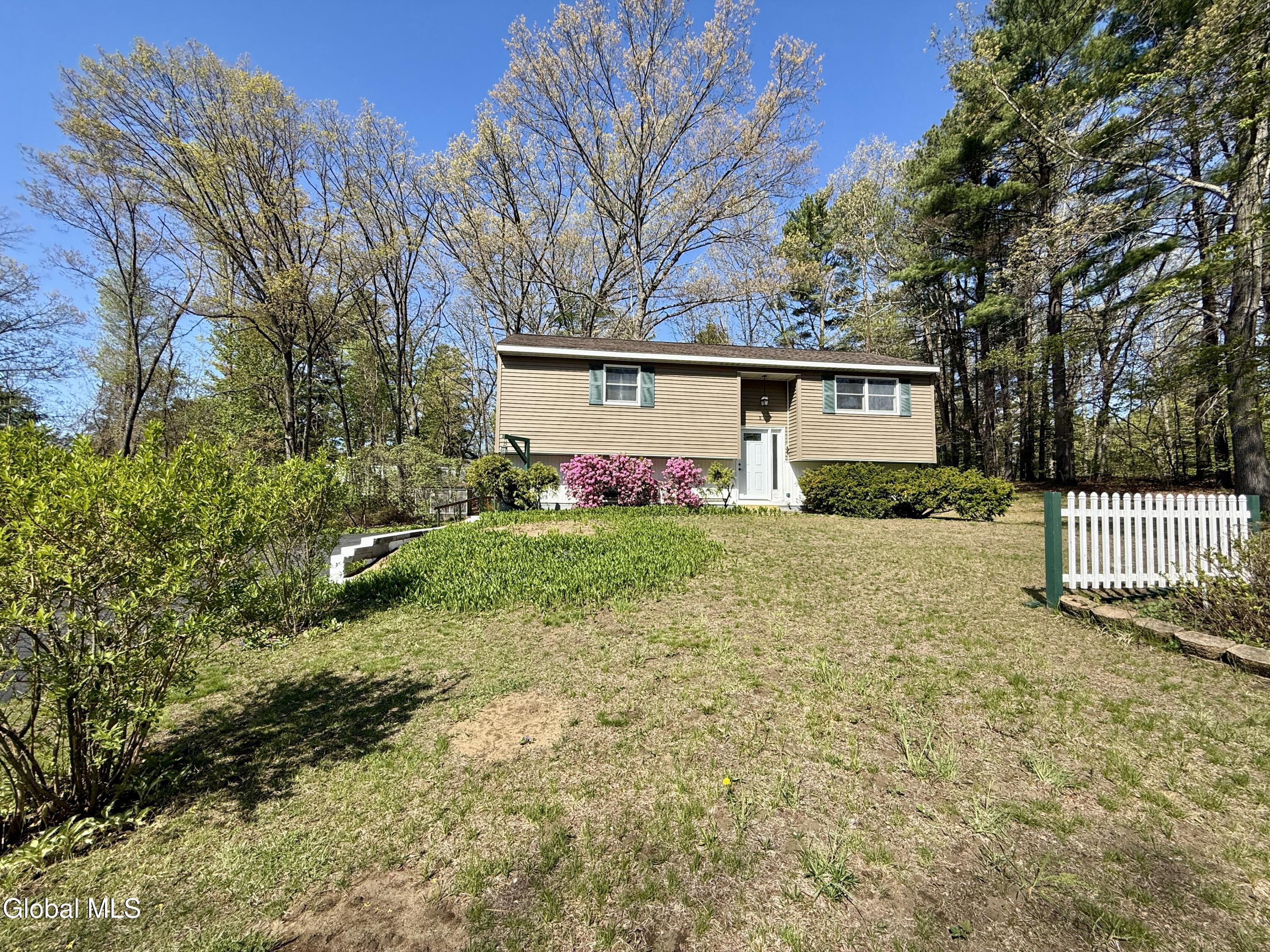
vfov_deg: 85.7
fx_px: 514
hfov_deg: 102.1
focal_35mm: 14
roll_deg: -0.4
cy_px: 476
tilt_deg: +3.6
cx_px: 635
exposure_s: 1/1189
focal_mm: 2.22
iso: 50
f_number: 2.2
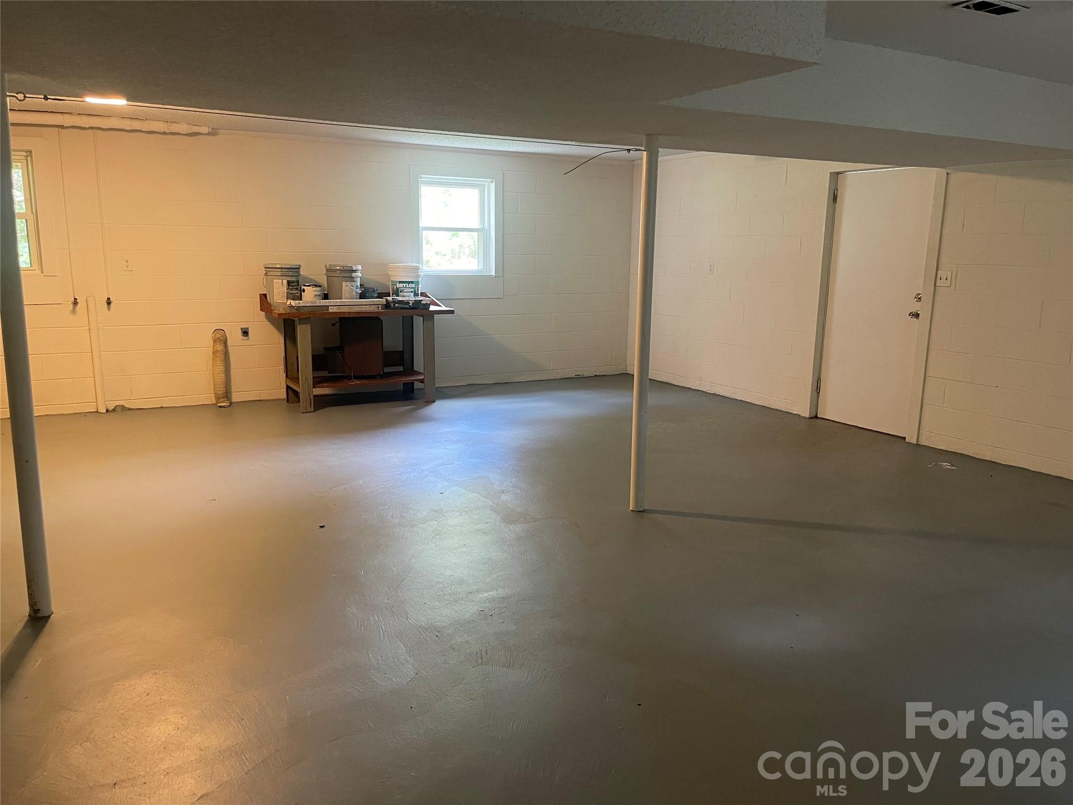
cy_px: 402
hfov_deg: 69.4
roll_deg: -0.8
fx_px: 775
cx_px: 536
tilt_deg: -11.6
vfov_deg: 54.9
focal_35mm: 25
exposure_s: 1/60
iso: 400
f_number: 1.6
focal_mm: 5.1
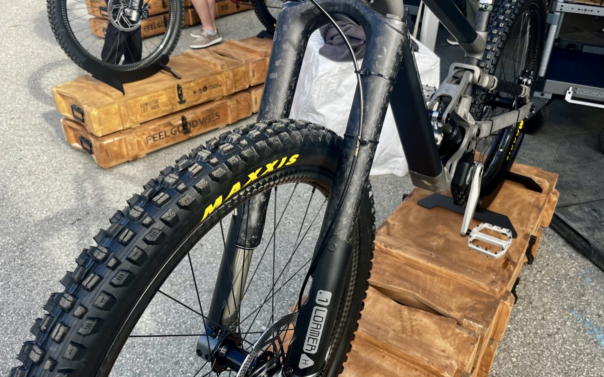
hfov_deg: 62.9
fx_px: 494
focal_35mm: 30
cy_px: 188
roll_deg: -1.5
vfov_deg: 41.8
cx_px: 314
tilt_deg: -35.2
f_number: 1.6
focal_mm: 5.1
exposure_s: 1/574
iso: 50
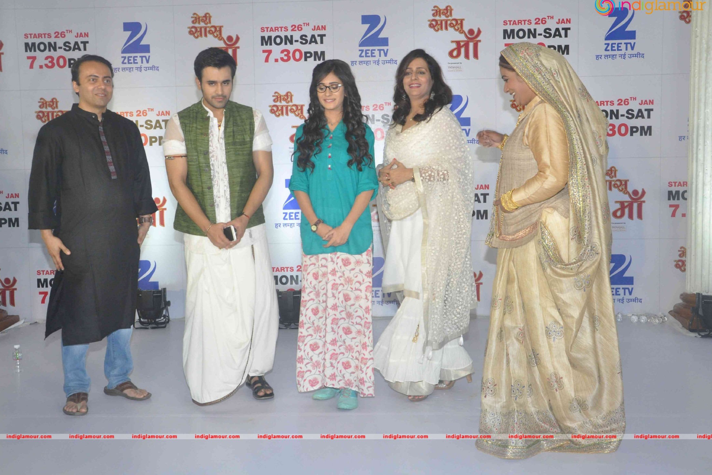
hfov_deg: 50.1
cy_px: 234
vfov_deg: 34.6
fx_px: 762
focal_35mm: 39
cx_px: 347
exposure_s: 1/100
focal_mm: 25
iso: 1250
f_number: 10
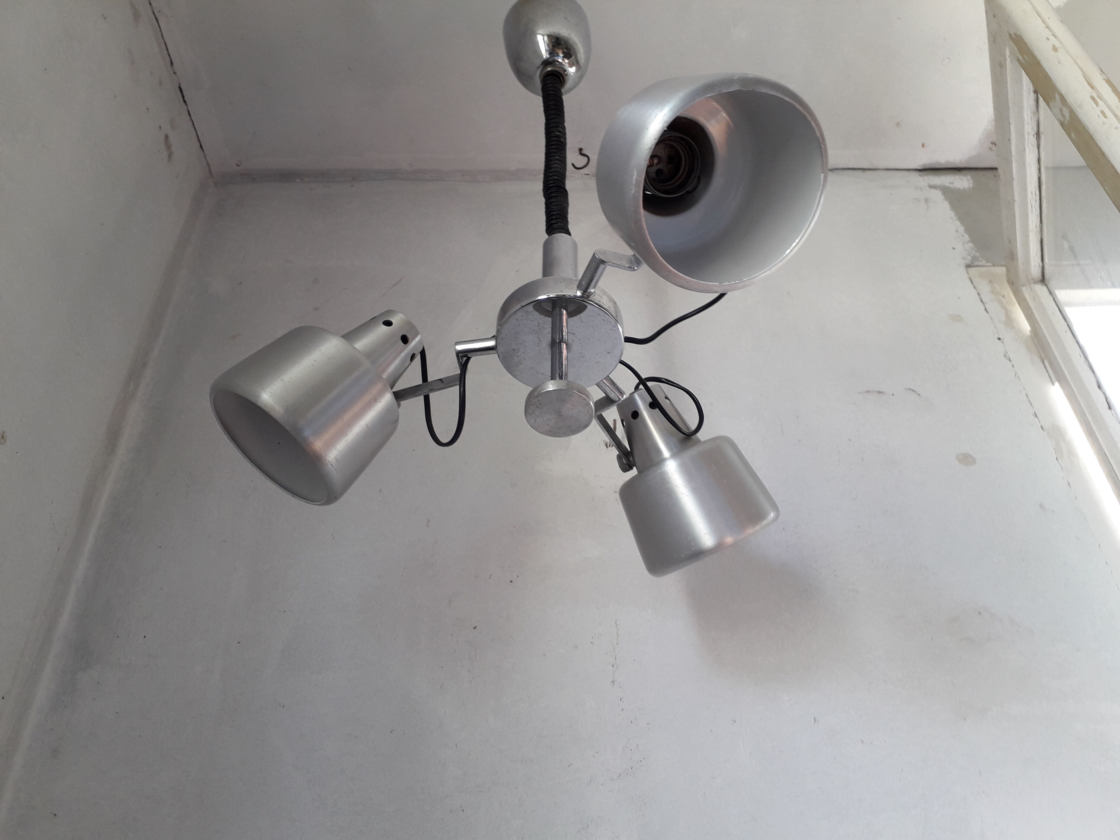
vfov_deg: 51.4
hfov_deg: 65.3
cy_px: 420
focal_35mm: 27
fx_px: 874
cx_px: 560
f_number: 1.9
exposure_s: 1/50
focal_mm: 3.6
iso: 50
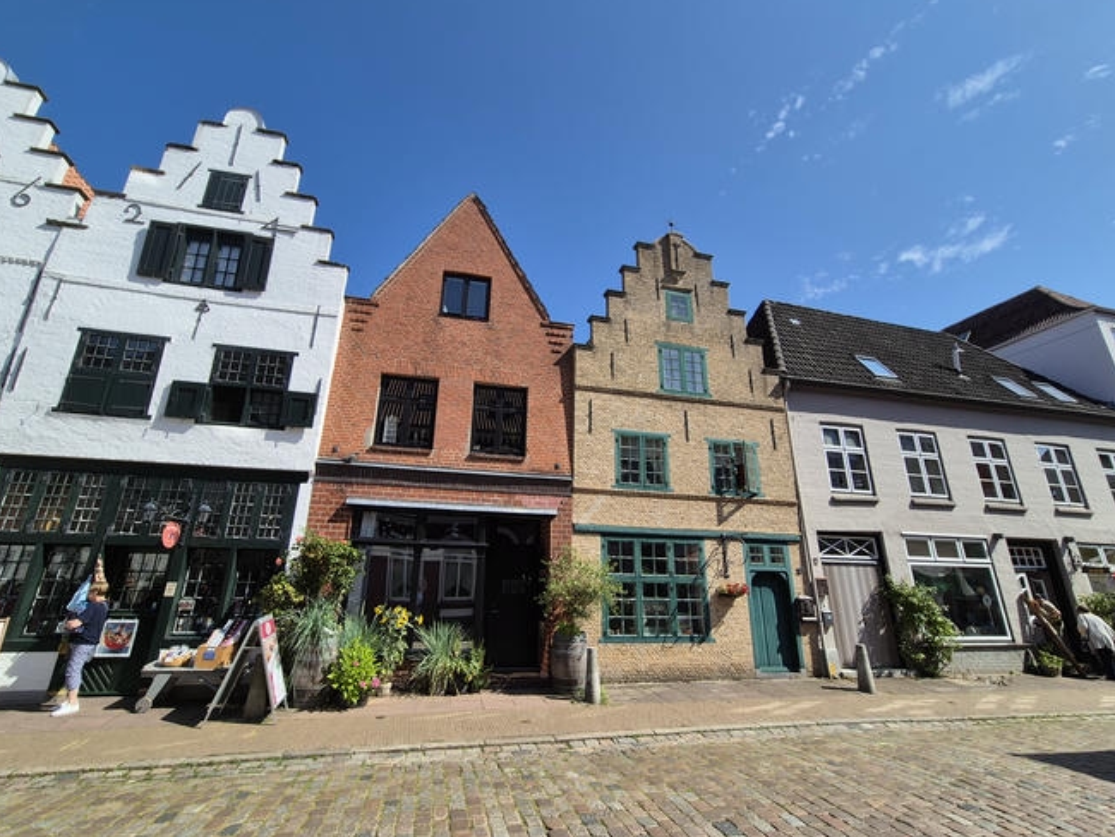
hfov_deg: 102.0
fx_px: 451
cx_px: 537
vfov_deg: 85.7
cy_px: 399
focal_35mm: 14
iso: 50
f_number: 2.2
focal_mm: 2.2
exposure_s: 1/2488
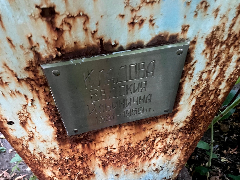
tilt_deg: -43.3
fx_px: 180
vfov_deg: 53.1
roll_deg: +1.8
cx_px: 120
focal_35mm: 26
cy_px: 90
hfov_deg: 67.3
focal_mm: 4.2
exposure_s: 1/30
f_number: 1.6
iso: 800
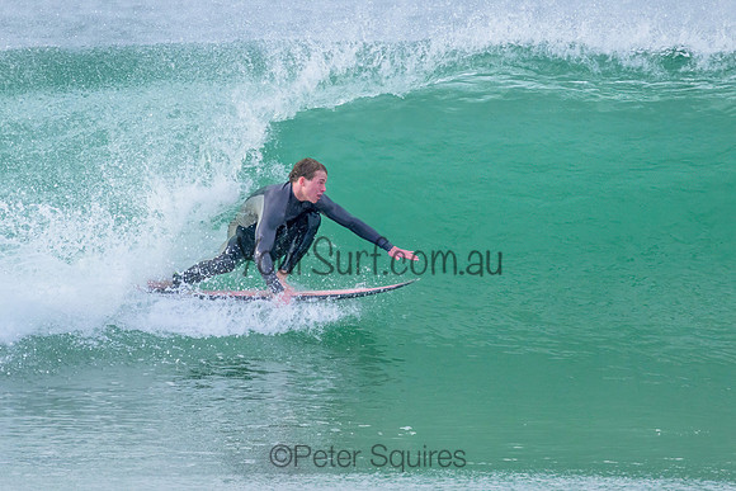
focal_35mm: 1101
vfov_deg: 1.2
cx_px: 381
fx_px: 22509
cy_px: 245
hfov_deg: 1.9
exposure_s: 1/1600
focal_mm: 800
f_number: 11
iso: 2500
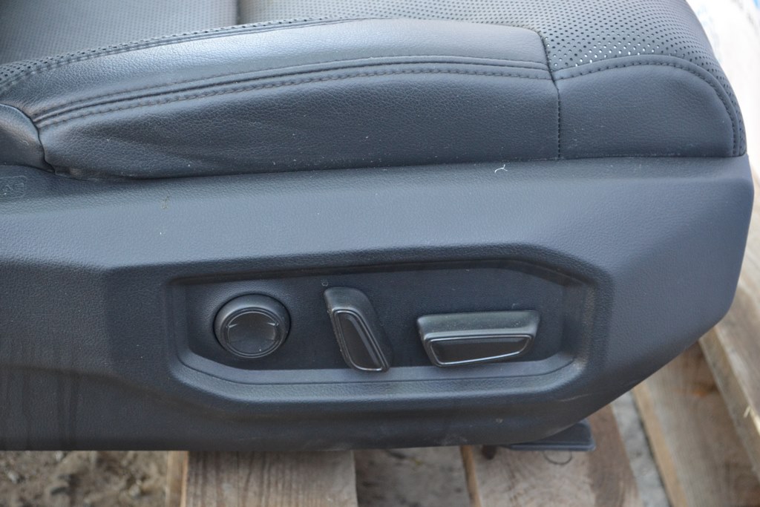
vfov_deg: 18.9
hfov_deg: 28.1
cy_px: 254
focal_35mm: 72
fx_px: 1520
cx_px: 380
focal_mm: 48
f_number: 5.6
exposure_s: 1/60
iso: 1100
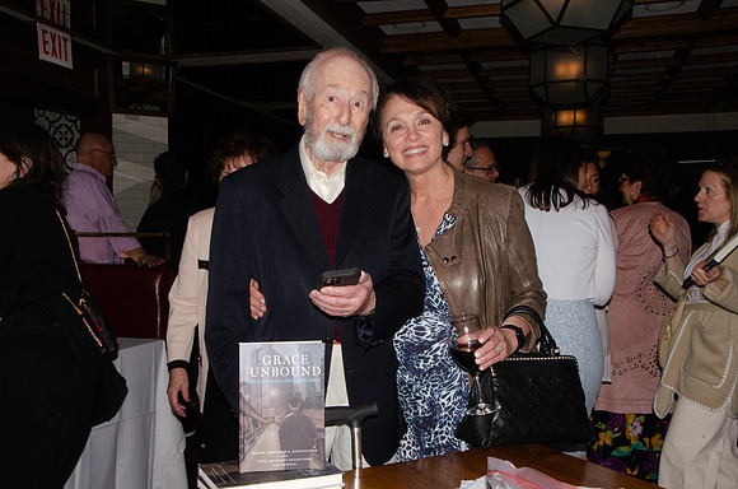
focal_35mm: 36
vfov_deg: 36.7
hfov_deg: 53.2
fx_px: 736
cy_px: 244
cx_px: 369
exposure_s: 1/250
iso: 2500
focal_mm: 24
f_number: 22
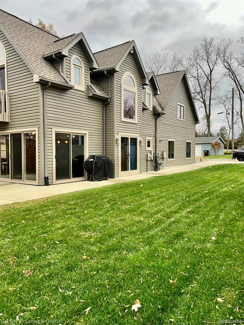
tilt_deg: -2.9
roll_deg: +2.7
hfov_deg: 53.1
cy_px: 162
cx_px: 122
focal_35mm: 26
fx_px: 244
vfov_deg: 67.3
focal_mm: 5.7
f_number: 1.5
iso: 32
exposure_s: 1/270
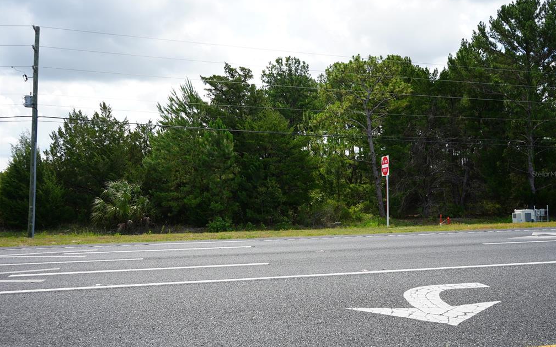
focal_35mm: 29
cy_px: 174
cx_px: 281
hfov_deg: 64.6
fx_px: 439
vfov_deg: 43.1
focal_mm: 28
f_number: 5
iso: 80
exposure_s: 1/250
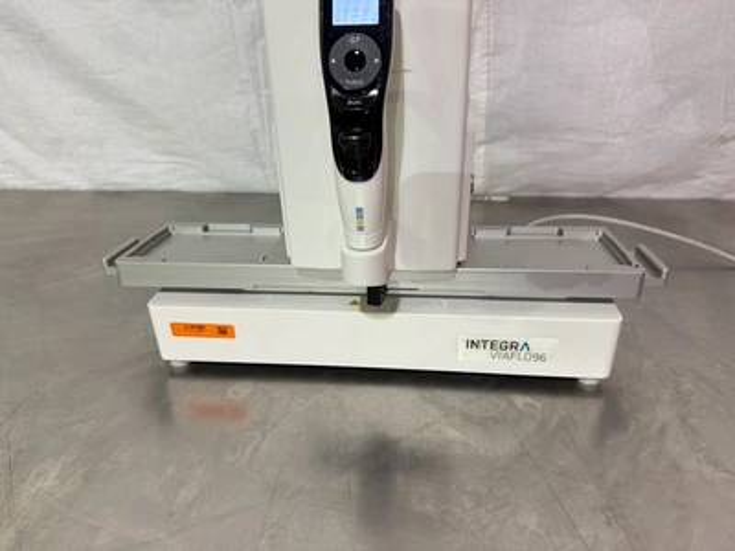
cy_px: 276
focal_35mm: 24
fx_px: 510
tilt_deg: -27.3
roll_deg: +2.2
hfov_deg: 71.6
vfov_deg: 56.8
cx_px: 368
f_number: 1.78
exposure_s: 1/120
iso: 320
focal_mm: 6.76
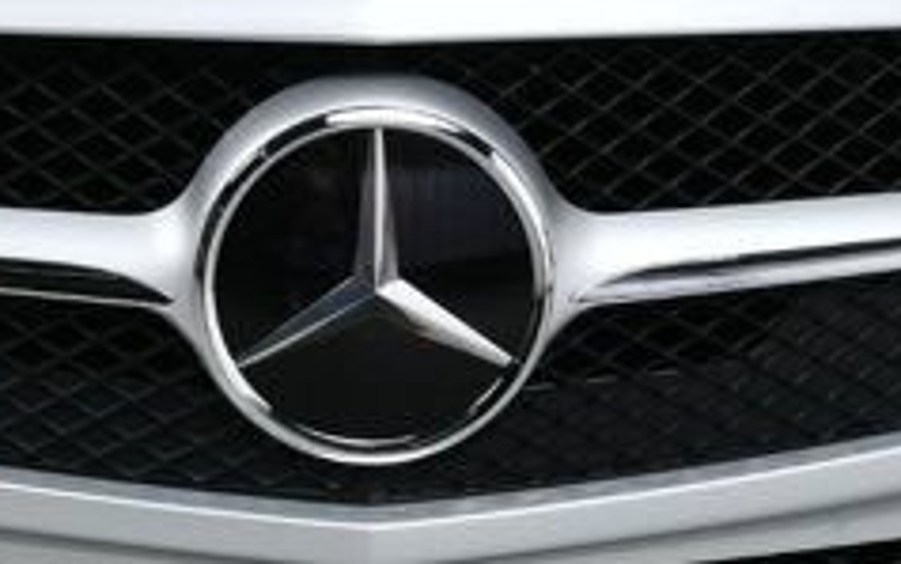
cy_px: -174
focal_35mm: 184
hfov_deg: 11.3
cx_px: 193
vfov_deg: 7.1
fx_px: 4520
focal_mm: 28
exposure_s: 1/160
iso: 100
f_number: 11
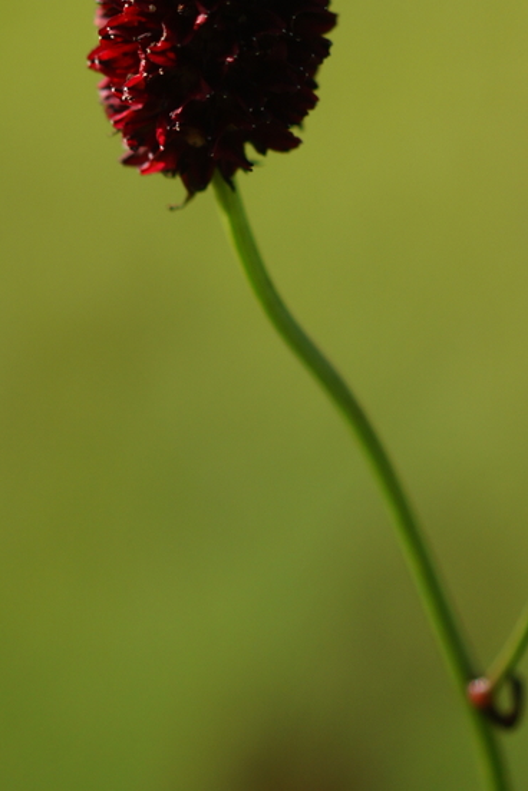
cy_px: 75
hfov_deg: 4.0
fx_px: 7525
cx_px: 165
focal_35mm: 342
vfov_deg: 6.0
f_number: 2.8
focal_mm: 105
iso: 200
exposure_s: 1/2500
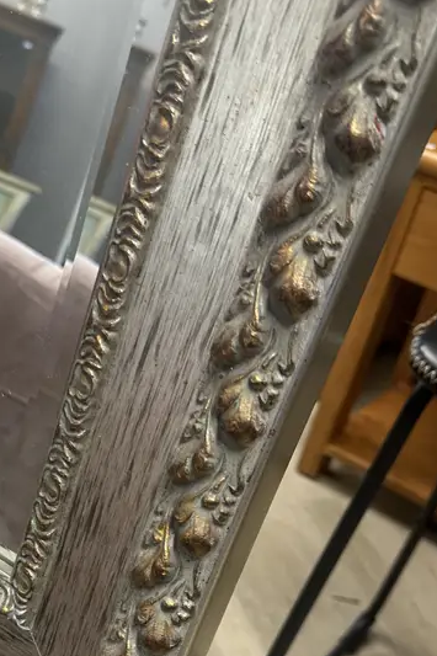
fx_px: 874
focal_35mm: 48
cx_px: 32
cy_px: 468
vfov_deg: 40.3
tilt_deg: -38.3
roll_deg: -6.1
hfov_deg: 26.9
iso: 160
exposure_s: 1/50
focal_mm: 6.86
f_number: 1.78
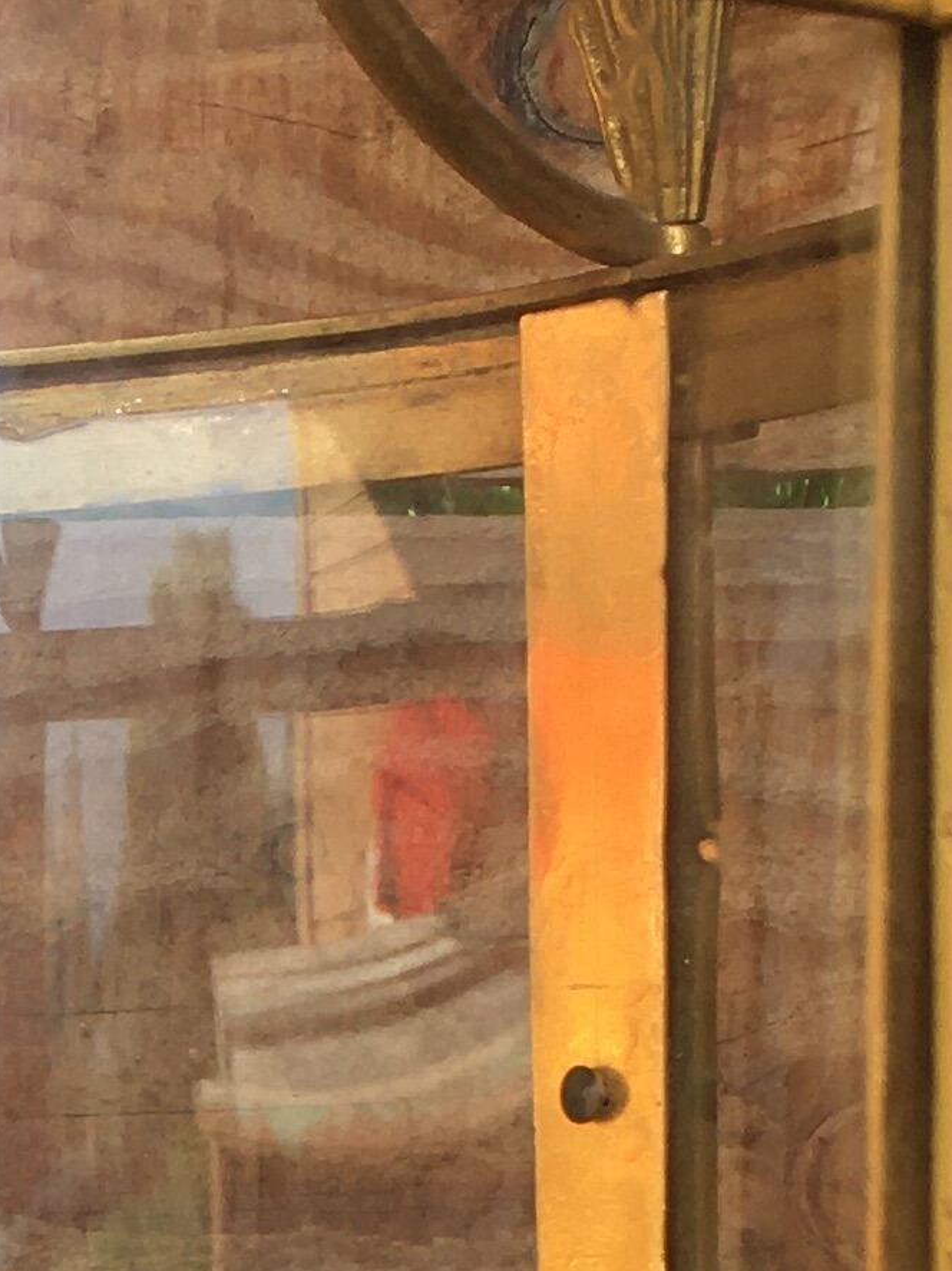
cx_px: -201
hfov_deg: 11.0
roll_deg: -1.7
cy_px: 1812
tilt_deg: -7.4
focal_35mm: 132
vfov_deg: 14.1
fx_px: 4843
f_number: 2.2
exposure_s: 1/229
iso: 25
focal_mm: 4.15
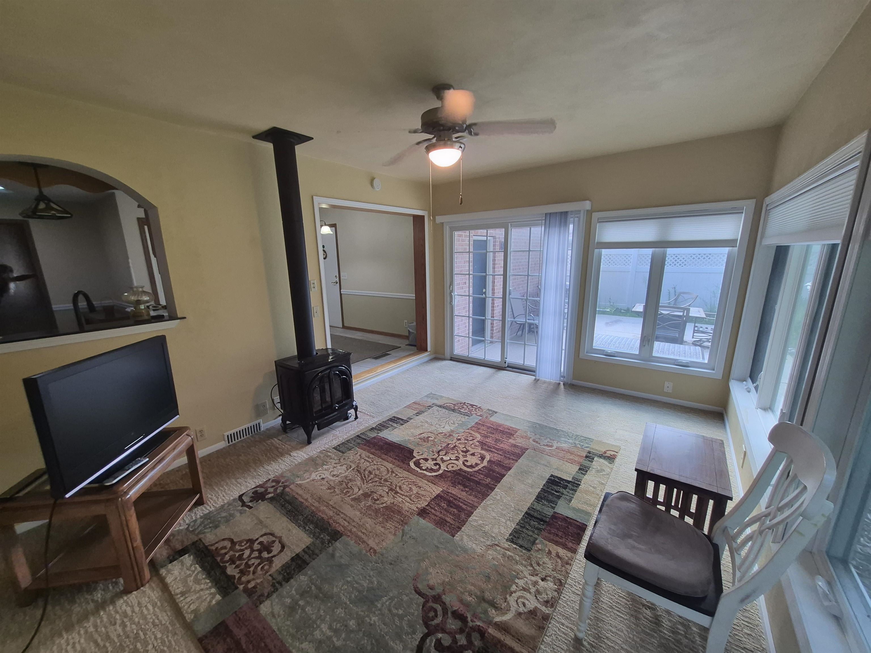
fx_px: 327
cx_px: 436
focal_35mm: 13
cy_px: 326
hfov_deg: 106.2
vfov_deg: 89.9
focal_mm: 1.74
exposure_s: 1/60
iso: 160
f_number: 2.2
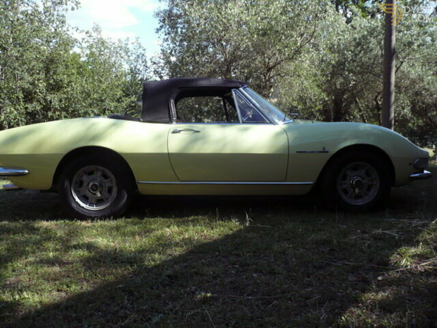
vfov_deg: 40.7
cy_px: 164
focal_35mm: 35
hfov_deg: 52.6
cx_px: 218
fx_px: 442
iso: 100
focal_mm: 5.8
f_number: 2.8
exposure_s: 1/500
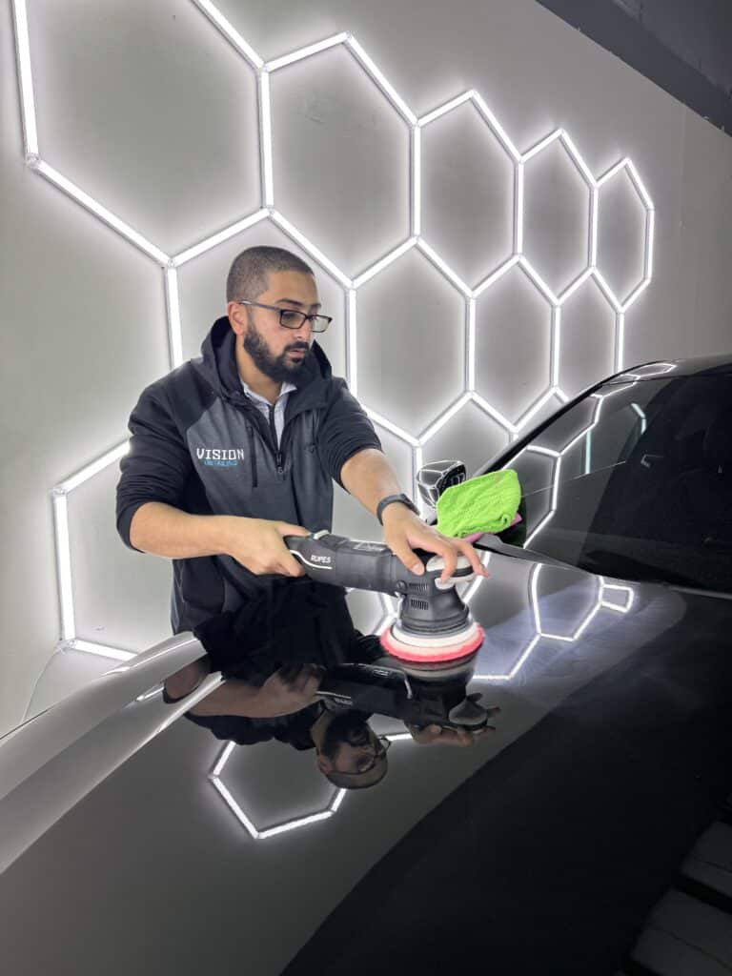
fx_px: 677
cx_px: 366
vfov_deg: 71.6
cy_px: 488
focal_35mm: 24
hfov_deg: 56.8
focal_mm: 6.76
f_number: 1.78
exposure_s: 1/163
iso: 100
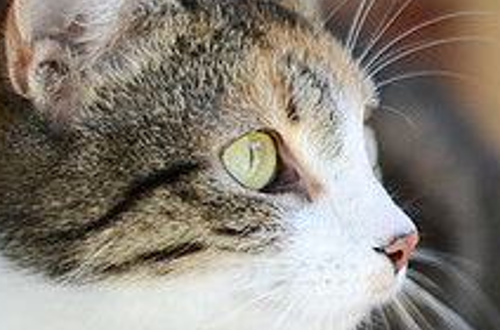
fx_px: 2839
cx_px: 465
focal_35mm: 205
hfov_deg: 10.0
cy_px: 273
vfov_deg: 6.6
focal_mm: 50
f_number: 1.4
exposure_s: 1/2000
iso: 400
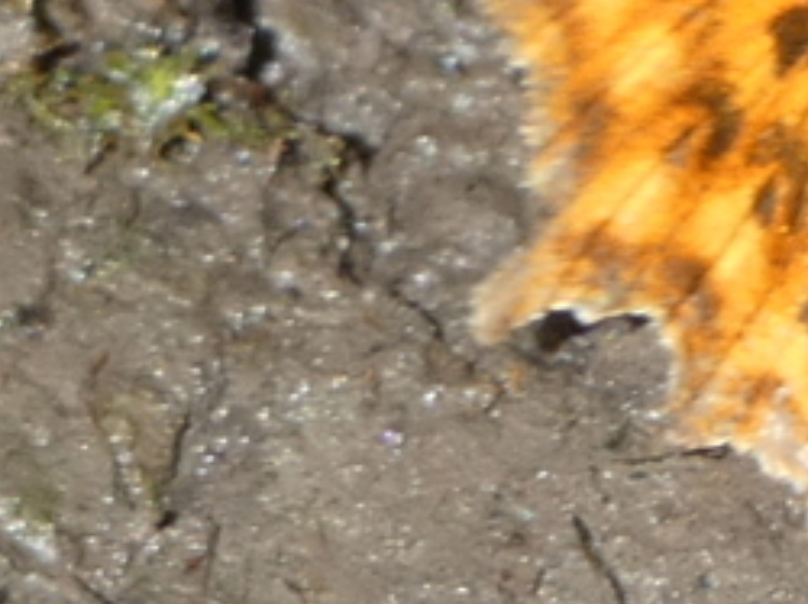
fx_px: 36145
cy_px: -294
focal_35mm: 1550
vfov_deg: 1.0
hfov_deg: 1.3
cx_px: 1088
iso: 100
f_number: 5.6
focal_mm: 81.4
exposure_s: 1/100
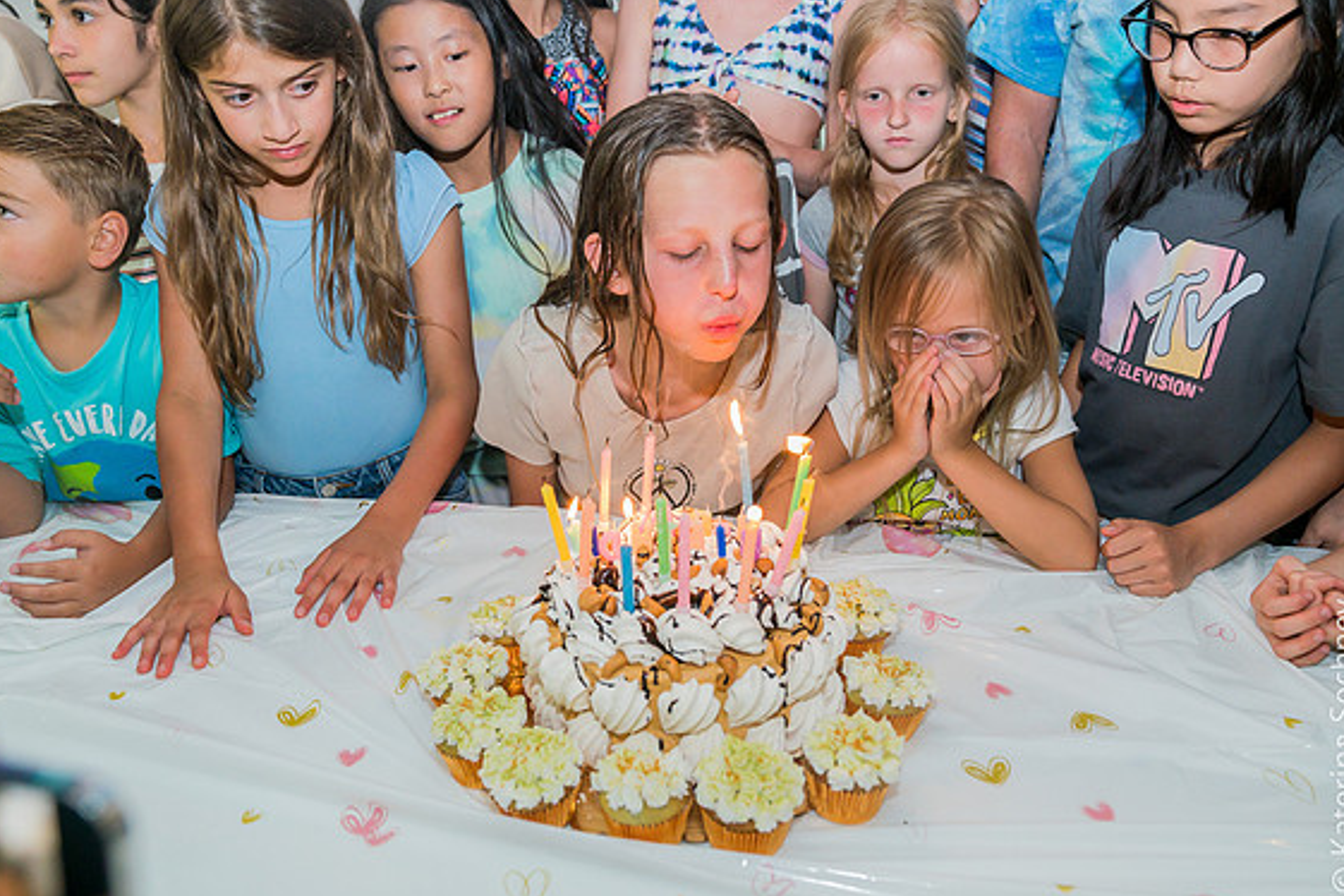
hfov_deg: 60.3
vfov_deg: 42.3
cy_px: 444
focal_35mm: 31
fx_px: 1157
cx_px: 683
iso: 5000
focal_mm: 30
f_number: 4.5
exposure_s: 1/250
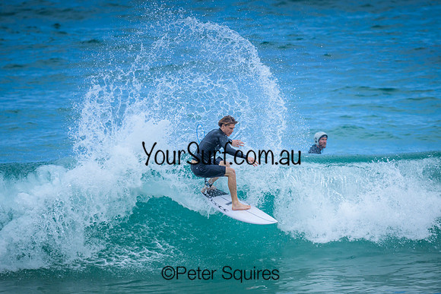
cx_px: 230
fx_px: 11540
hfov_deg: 2.2
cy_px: 166
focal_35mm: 942
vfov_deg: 1.5
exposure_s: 1/3200
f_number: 6.3
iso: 720
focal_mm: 800
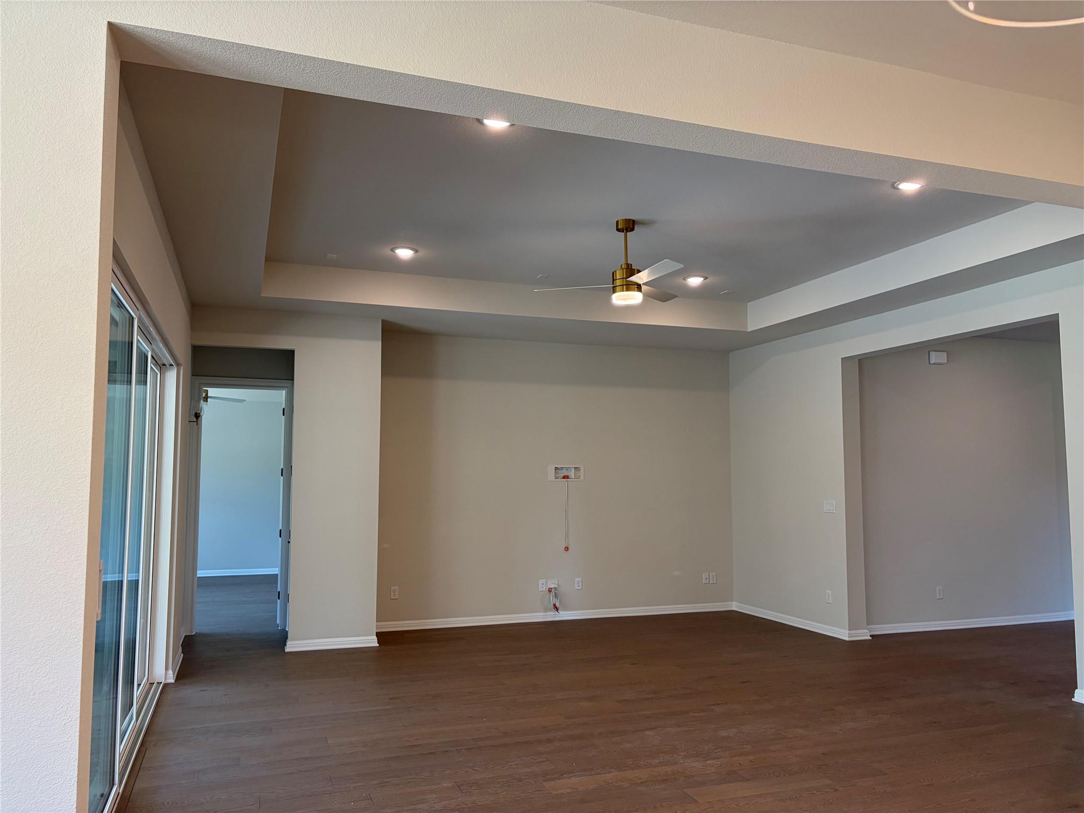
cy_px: 406
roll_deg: -0.1
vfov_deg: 53.1
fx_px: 814
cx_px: 542
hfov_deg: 67.3
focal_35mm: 26
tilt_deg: +5.1
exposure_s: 1/141
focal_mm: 5.96
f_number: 1.6
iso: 125
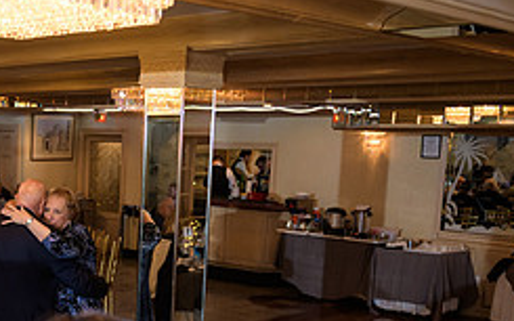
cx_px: 8
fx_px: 812
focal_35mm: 58
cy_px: 261
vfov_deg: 22.0
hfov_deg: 32.5
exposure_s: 1/125
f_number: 3.2
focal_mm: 24
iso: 800
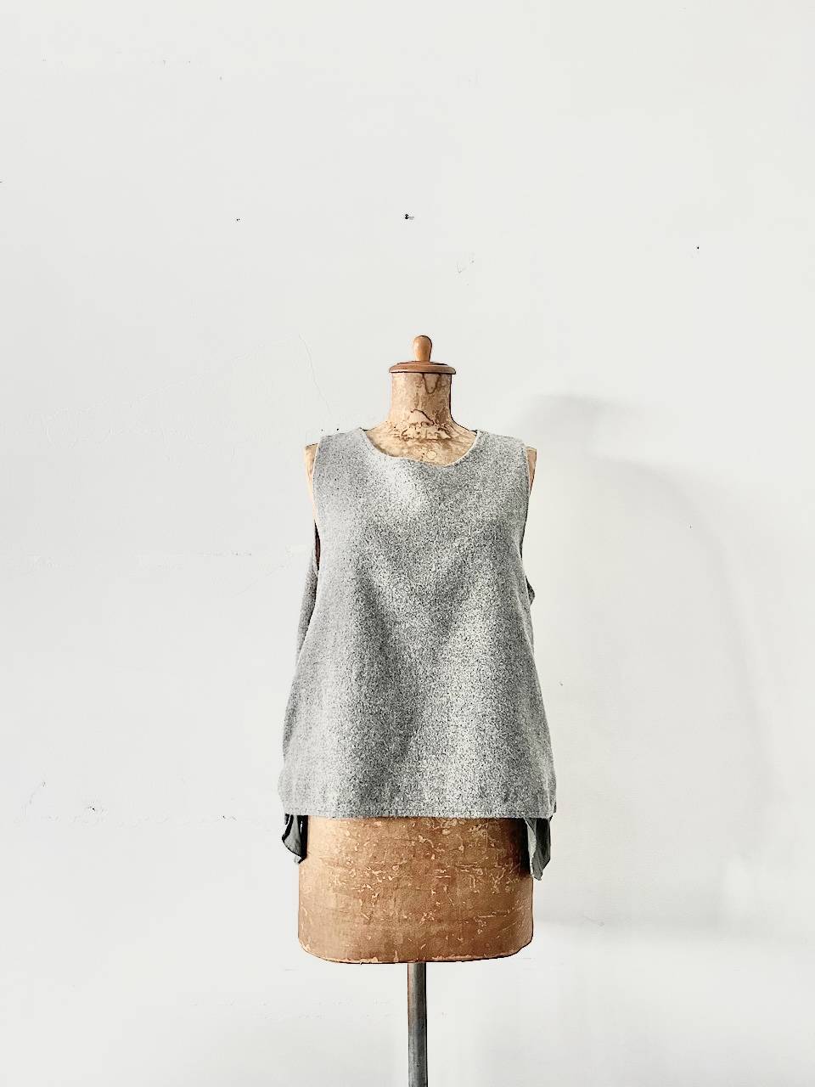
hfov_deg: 53.1
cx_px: 408
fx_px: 816
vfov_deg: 67.3
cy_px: 544
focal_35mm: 26
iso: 160
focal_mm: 5.1
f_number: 1.6
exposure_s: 1/60
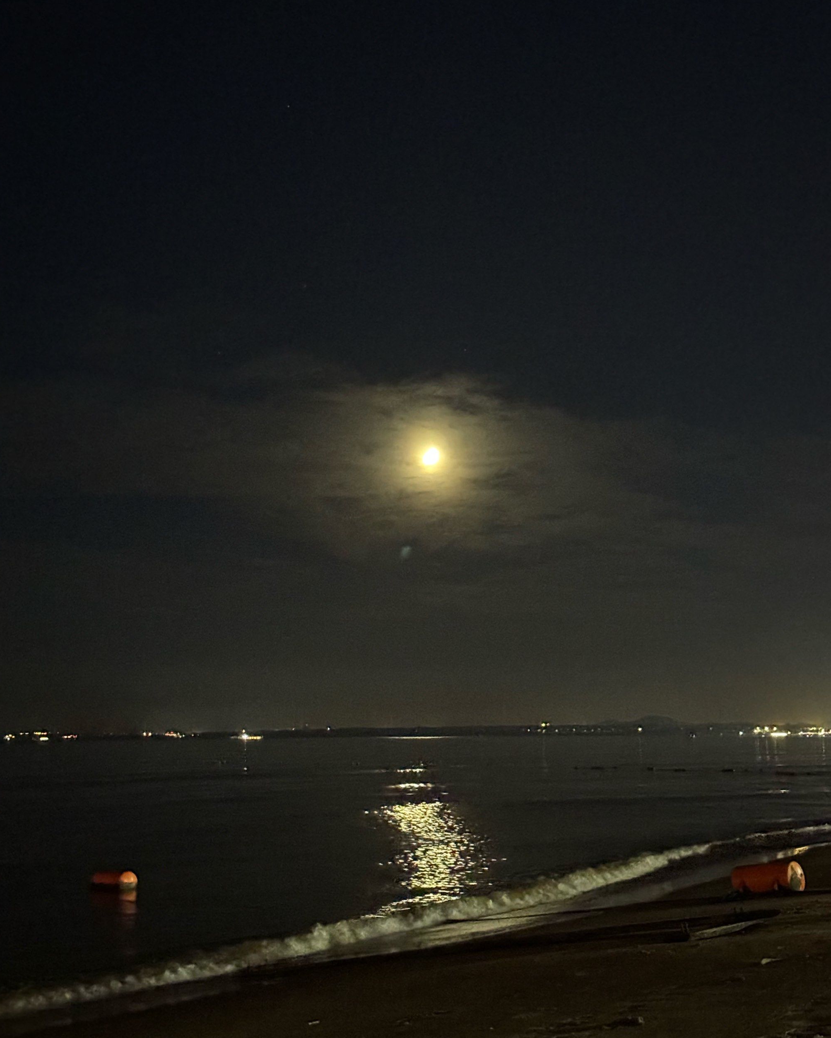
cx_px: 419
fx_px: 1568
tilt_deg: +8.4
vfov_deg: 36.6
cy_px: 495
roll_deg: -0.1
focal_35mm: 51
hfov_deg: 29.7
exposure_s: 1/15
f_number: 1.78
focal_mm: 6.76
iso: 4000
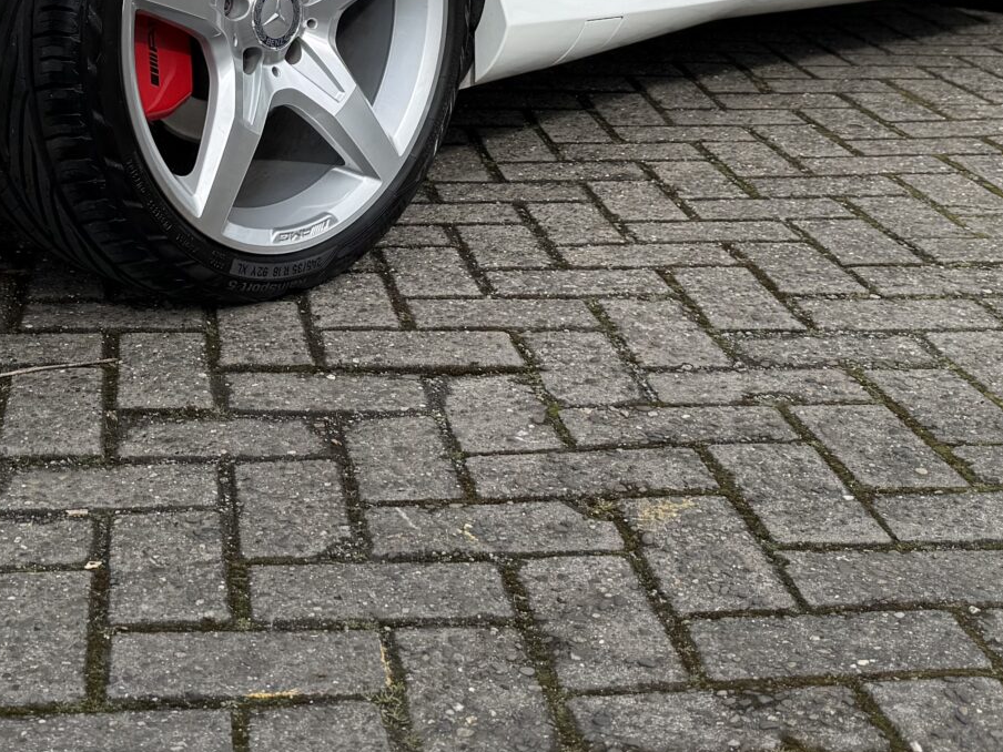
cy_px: -157
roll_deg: -0.5
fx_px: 1970
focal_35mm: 68
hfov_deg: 27.9
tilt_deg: -5.4
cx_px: 185
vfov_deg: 20.2
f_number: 1.78
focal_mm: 6.76
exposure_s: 1/4405
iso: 80
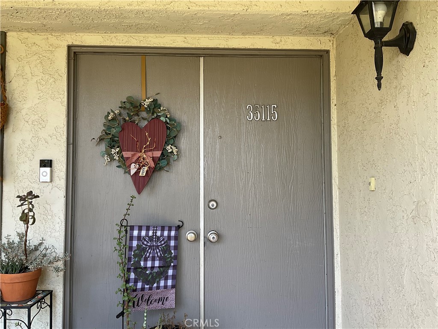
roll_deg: -0.3
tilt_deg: +2.6
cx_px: 219
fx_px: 367
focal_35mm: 29
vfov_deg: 48.2
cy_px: 164
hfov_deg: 61.7
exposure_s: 1/122
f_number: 1.8
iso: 25
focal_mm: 3
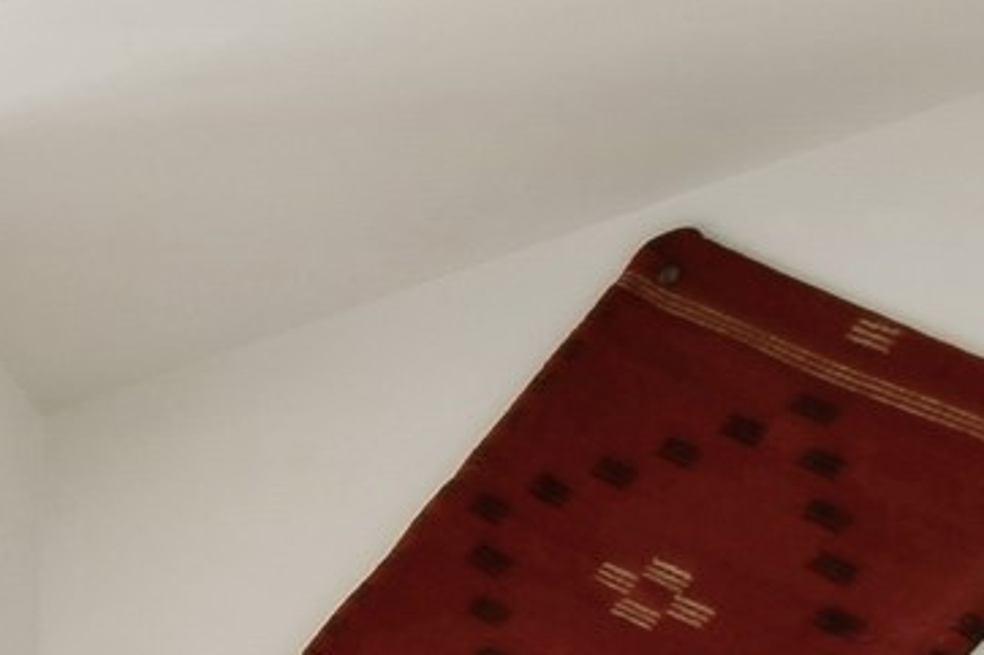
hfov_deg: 13.1
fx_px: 2623
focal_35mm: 96
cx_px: -1628
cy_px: 1927
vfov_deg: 10.4
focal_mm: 11
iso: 100
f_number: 6.3
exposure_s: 1/10
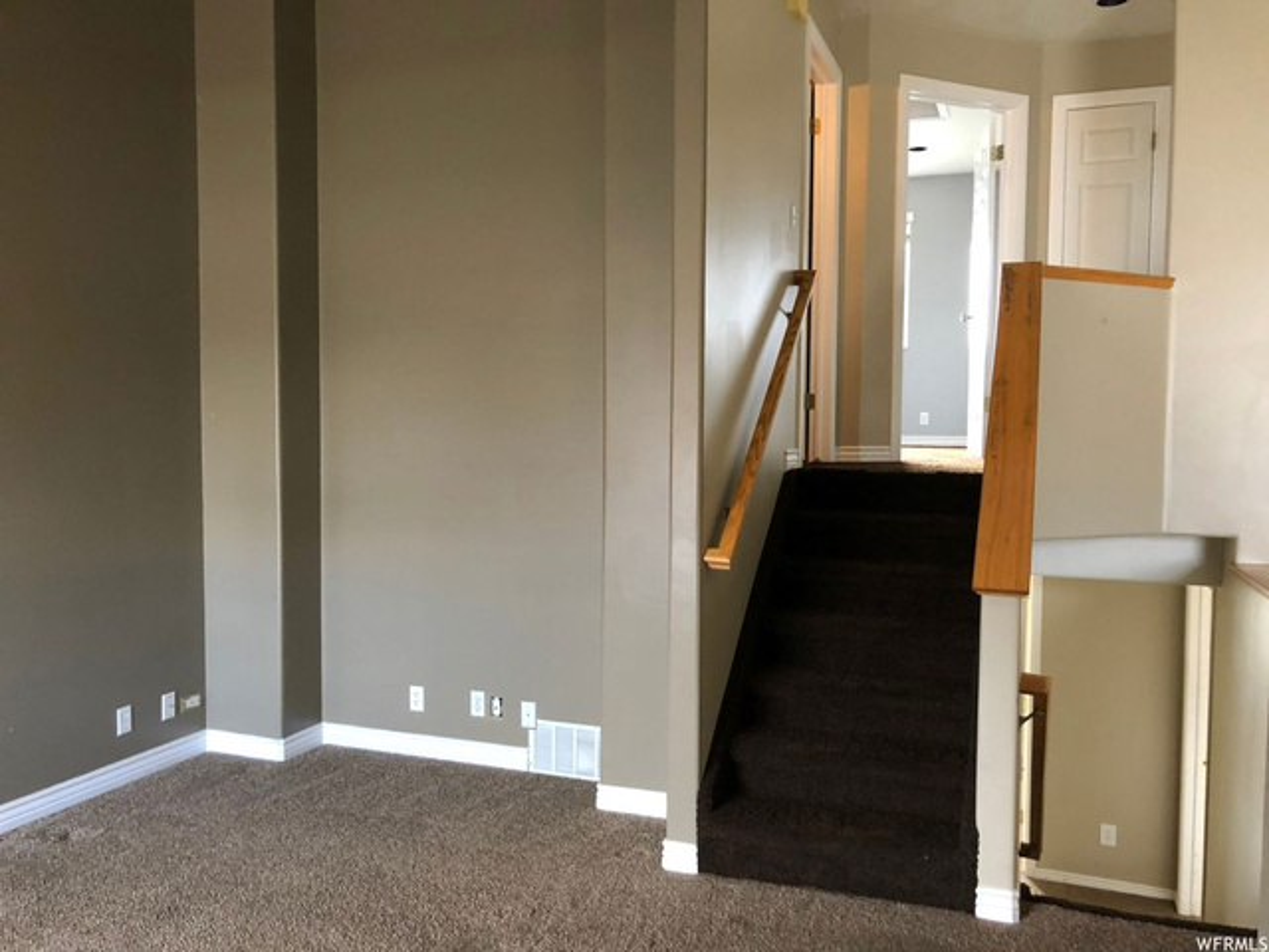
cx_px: 634
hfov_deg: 63.4
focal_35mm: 28
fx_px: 1026
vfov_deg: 49.7
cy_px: 476
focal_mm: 4
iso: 80
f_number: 1.8
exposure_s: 1/15
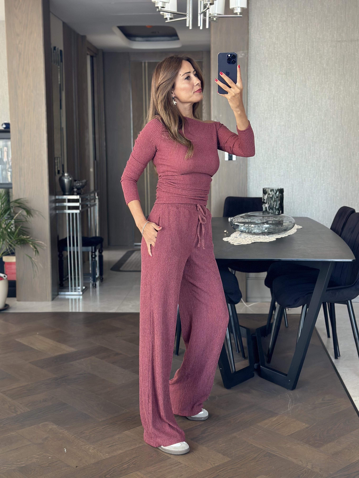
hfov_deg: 30.3
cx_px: 180
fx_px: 664
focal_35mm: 48
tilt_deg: -20.7
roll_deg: +1.5
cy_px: 239
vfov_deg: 39.7
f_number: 1.78
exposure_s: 1/60
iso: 125
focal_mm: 6.86
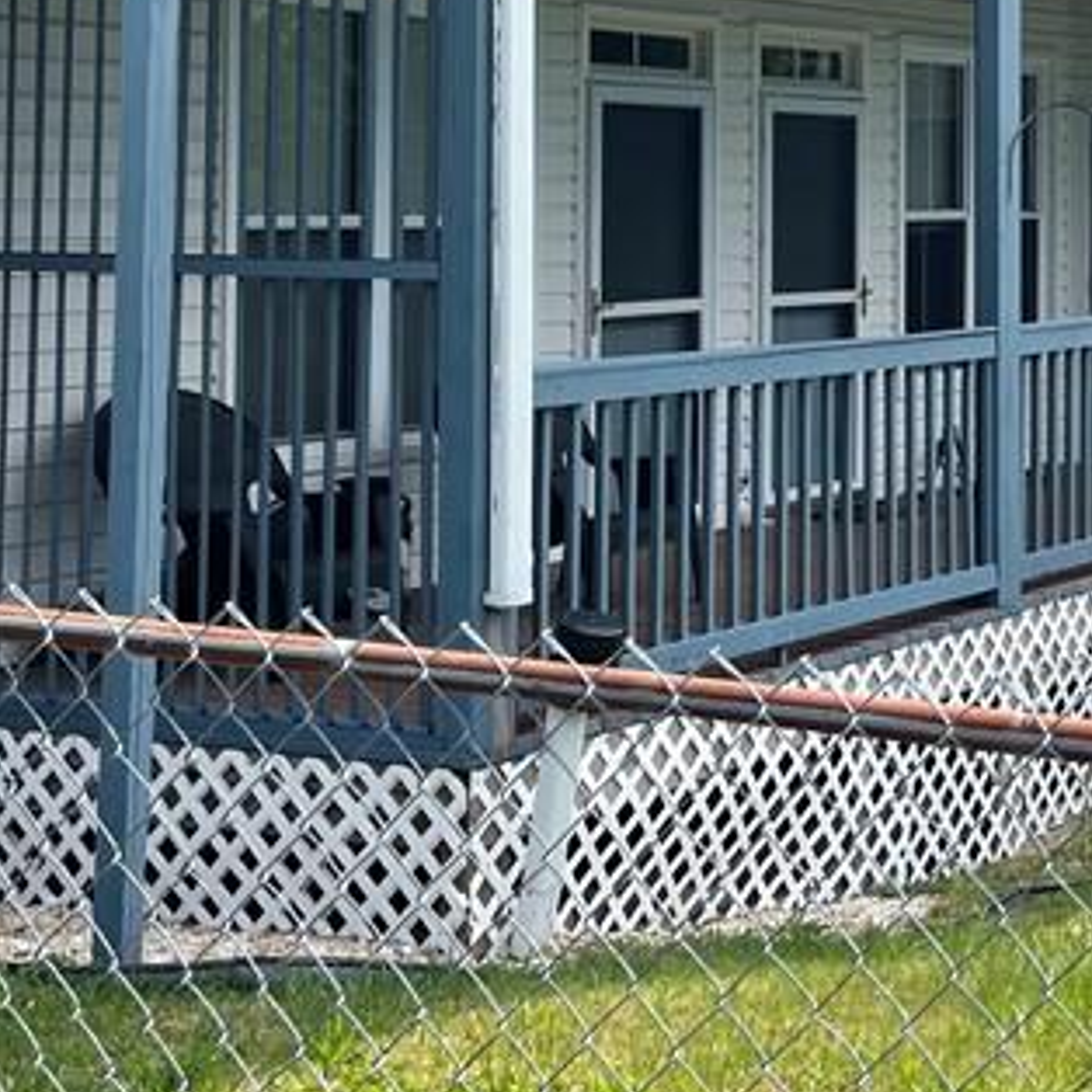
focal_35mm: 75
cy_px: 59
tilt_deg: +1.9
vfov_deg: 22.4
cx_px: 1262
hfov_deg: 21.6
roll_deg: +0.2
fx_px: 2677
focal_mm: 5.1
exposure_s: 1/2083
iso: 32
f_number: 1.6
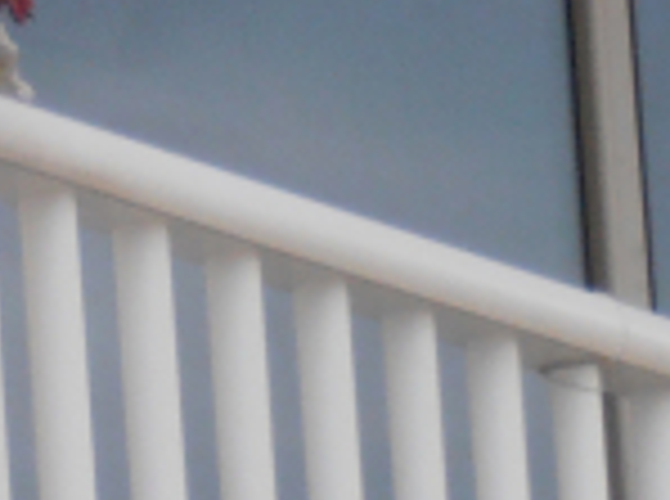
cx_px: 1776
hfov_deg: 2.2
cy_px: 1140
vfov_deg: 1.7
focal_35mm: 894
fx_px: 17262
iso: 125
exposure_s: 1/80
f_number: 5.9
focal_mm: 29.44
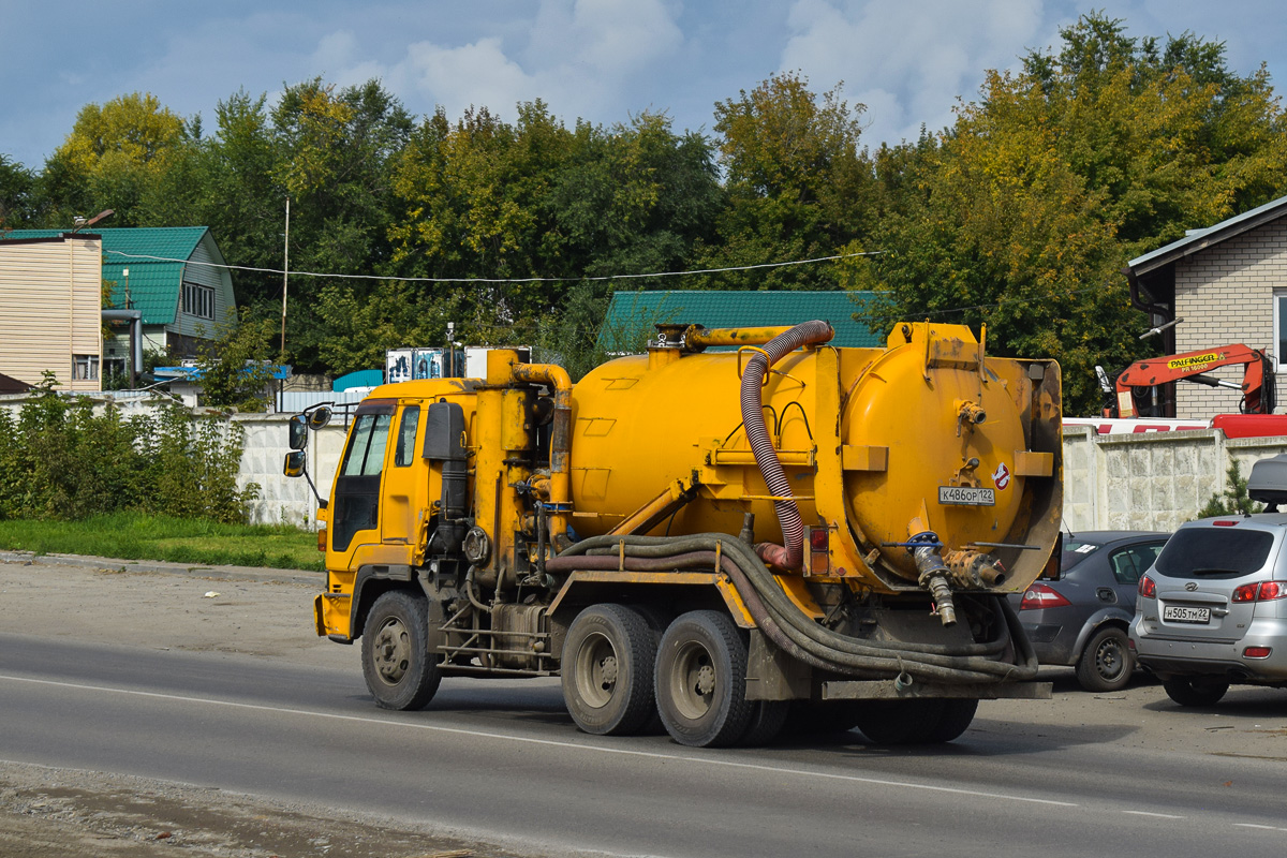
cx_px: 644
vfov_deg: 16.6
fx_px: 2949
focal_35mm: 82
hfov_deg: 24.6
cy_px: 429
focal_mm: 55
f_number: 7.1
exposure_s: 1/1250
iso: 200
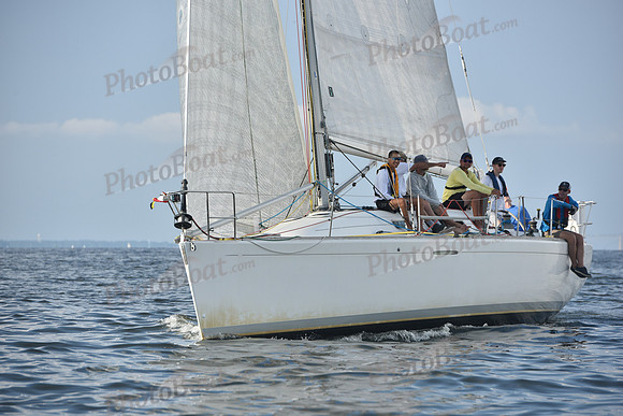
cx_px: 312
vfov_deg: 6.9
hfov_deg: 10.3
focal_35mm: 200
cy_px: 208
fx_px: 3462
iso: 250
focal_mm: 200
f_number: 6.3
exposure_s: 1/1250
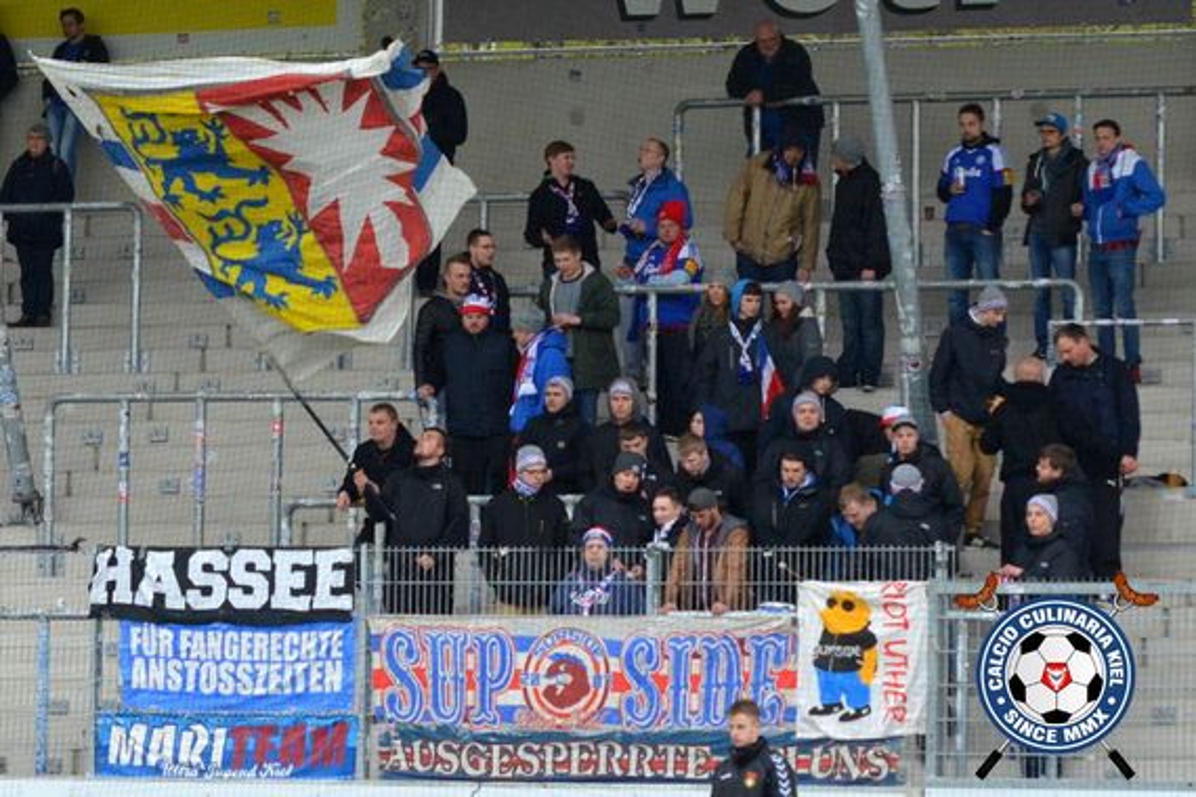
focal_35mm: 129
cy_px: 398
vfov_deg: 10.6
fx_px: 4285
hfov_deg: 15.9
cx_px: 598
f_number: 4
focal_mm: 86
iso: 1600
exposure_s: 1/1000
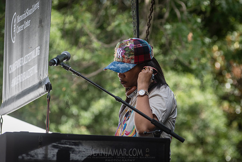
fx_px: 1611
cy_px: 80
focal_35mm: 240
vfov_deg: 5.7
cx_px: 146
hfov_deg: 8.6
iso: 500
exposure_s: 1/1600
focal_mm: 170
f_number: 4.5
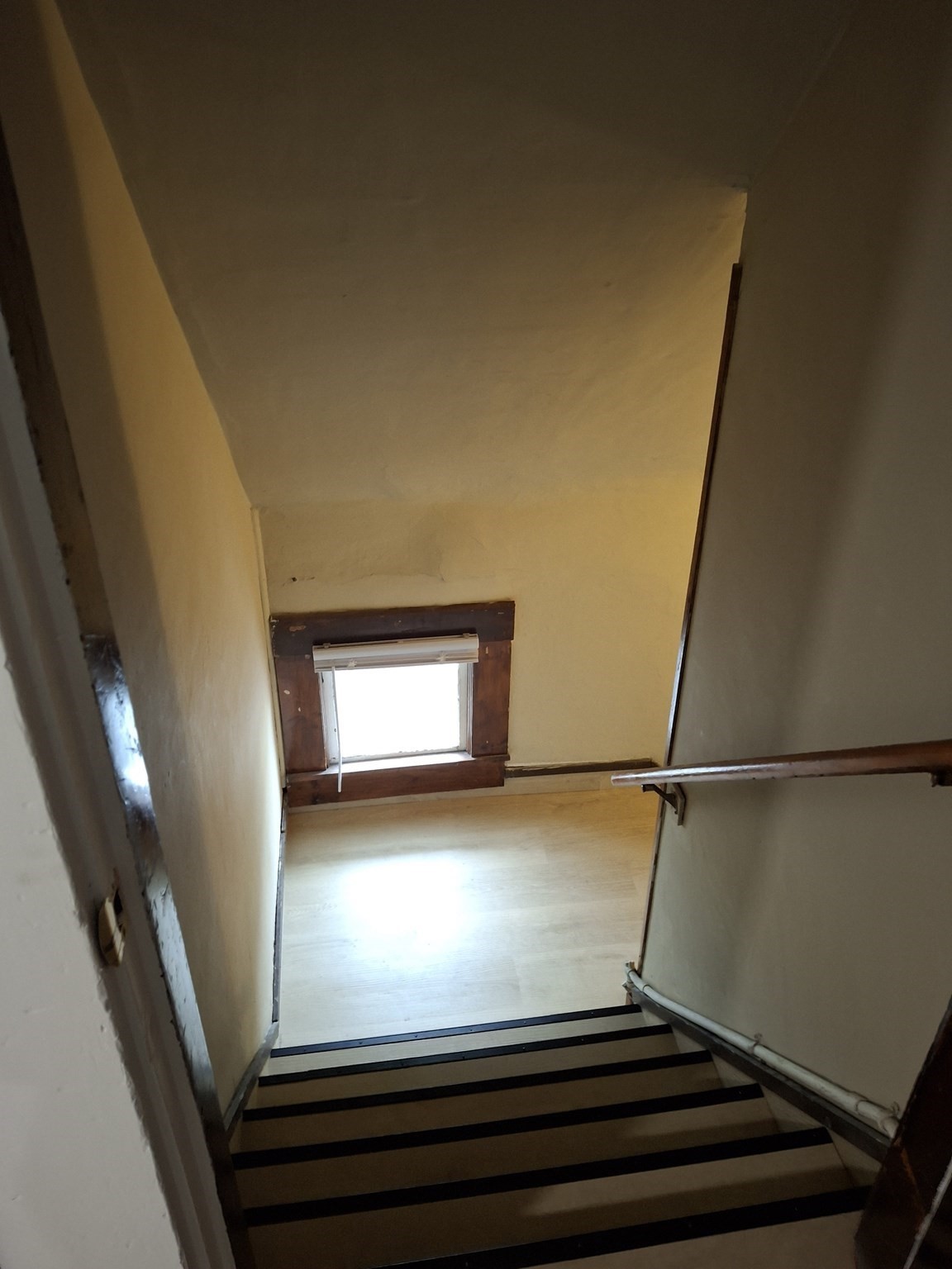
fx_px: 917
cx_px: 476
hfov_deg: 54.9
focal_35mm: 25
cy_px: 634
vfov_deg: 69.4
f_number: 1.8
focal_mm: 4.69
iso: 250
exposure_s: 1/30
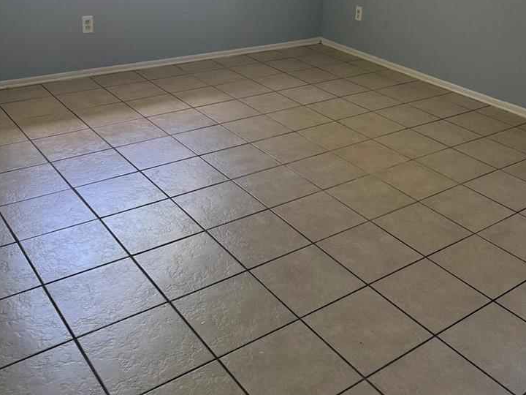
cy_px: 61
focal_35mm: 40
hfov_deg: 46.6
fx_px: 608
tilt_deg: -15.8
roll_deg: -4.2
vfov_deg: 34.5
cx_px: 313
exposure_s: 1/89
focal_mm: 6.76
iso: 200
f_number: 1.78
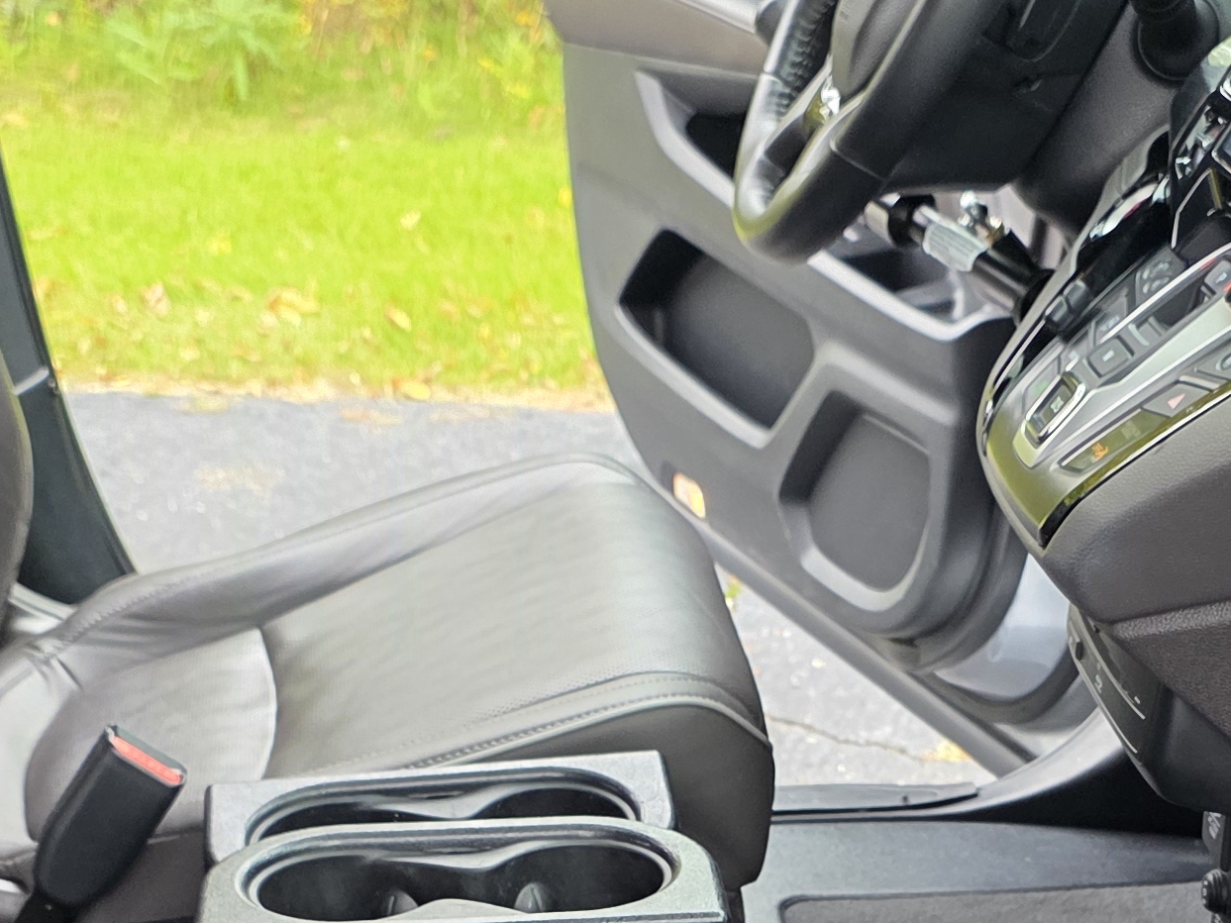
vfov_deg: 18.3
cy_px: 1255
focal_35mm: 74
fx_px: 2631
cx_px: 779
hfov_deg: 26.2
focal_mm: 6.3
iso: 125
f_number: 1.7
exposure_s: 1/180
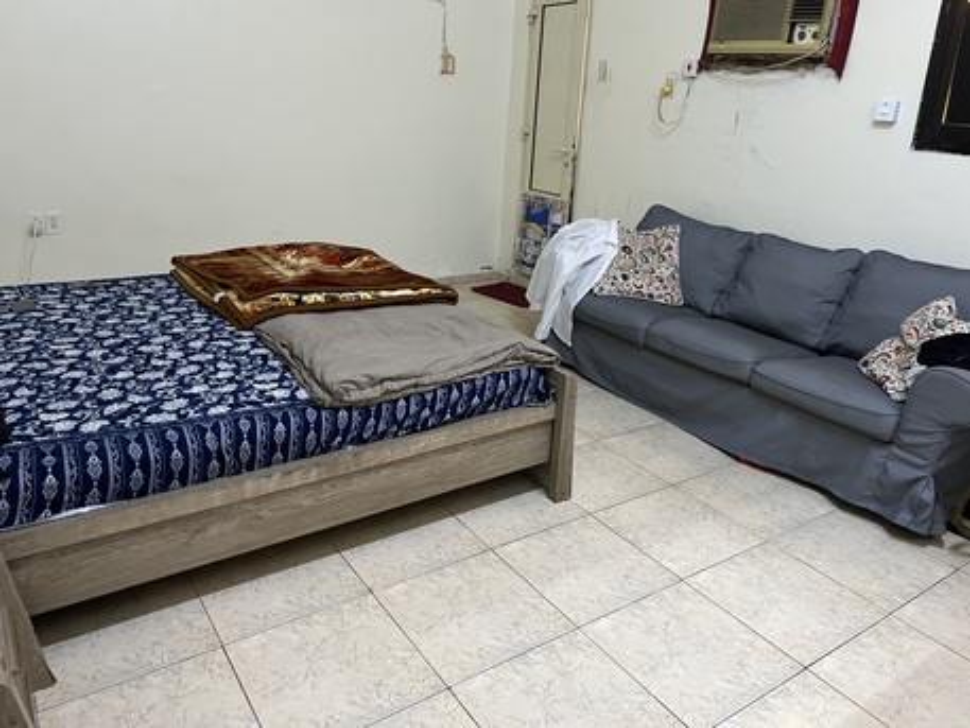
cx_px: 485
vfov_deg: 53.1
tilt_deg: -22.1
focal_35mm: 26
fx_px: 729
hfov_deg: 67.3
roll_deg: -2.4
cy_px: 364
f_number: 1.6
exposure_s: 1/40
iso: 400
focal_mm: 5.1
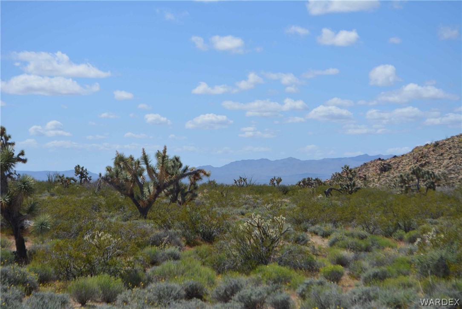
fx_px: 1059
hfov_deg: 24.6
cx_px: 231
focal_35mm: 82
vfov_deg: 16.6
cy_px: 154
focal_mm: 55
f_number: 8
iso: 400
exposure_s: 1/2000
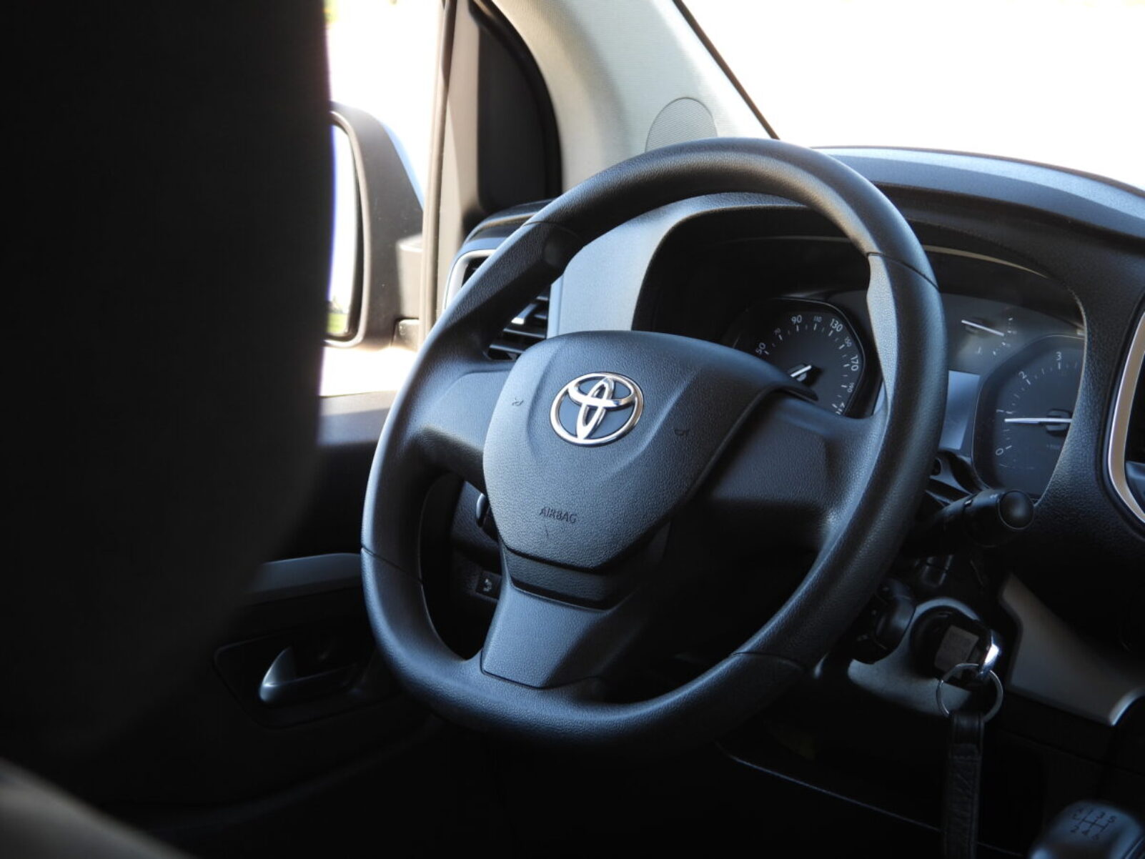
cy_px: 430
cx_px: 572
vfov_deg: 22.6
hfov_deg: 29.8
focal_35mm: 65
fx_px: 2150
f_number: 3.5
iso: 100
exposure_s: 1/60
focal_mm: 11.7
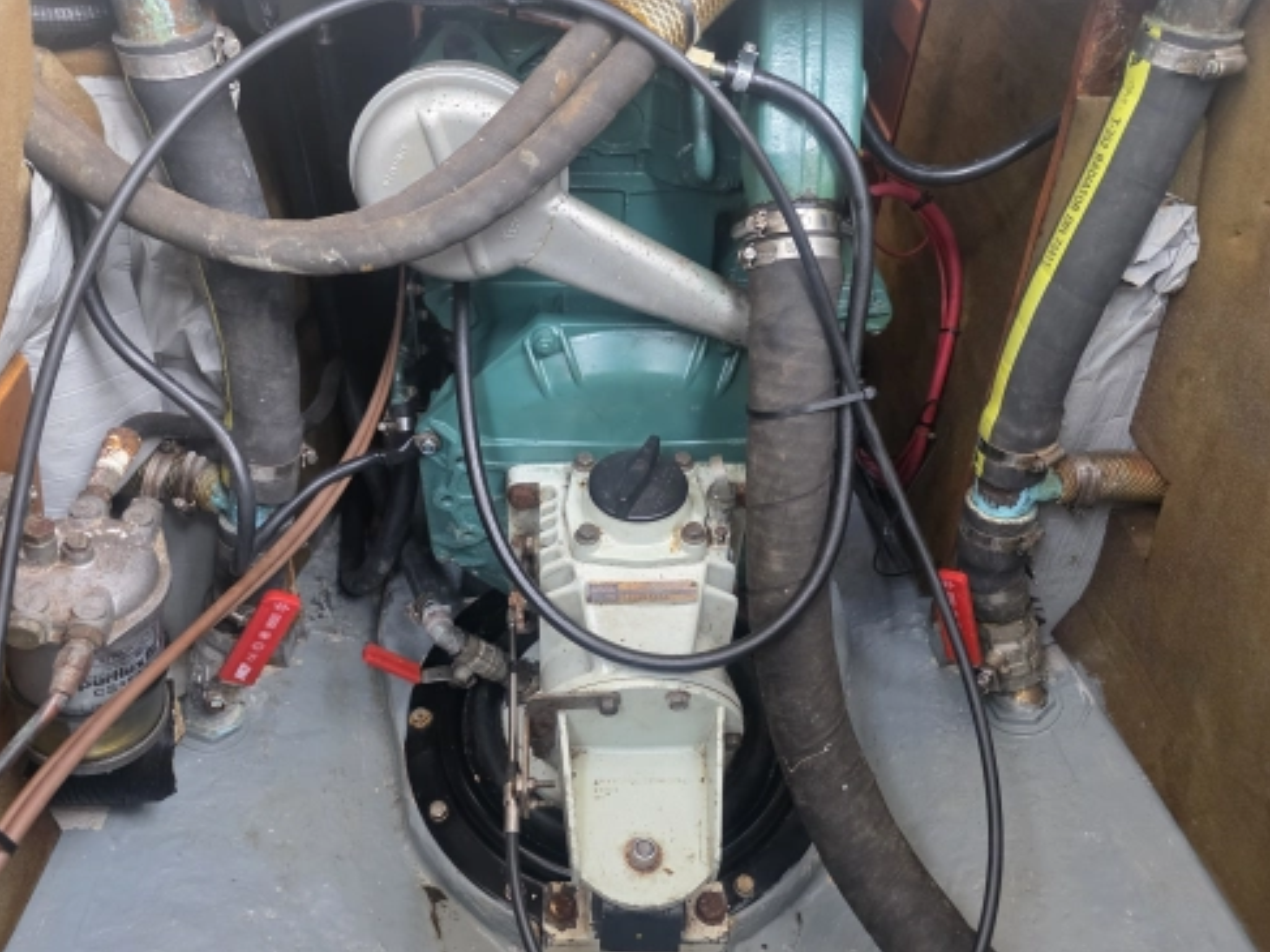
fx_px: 954
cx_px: 600
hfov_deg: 67.3
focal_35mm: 26
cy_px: 492
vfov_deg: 53.0
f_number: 1.7
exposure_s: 1/100
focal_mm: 6.3
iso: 800
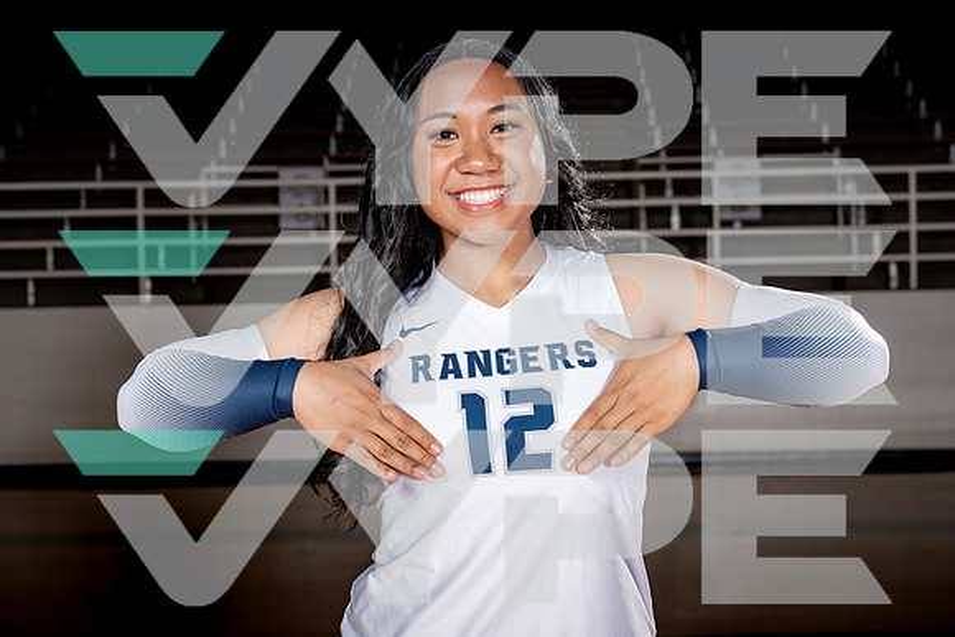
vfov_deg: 19.5
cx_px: 478
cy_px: 318
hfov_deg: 28.8
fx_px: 1857
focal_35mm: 70
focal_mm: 70
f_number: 8
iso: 100
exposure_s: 1/250
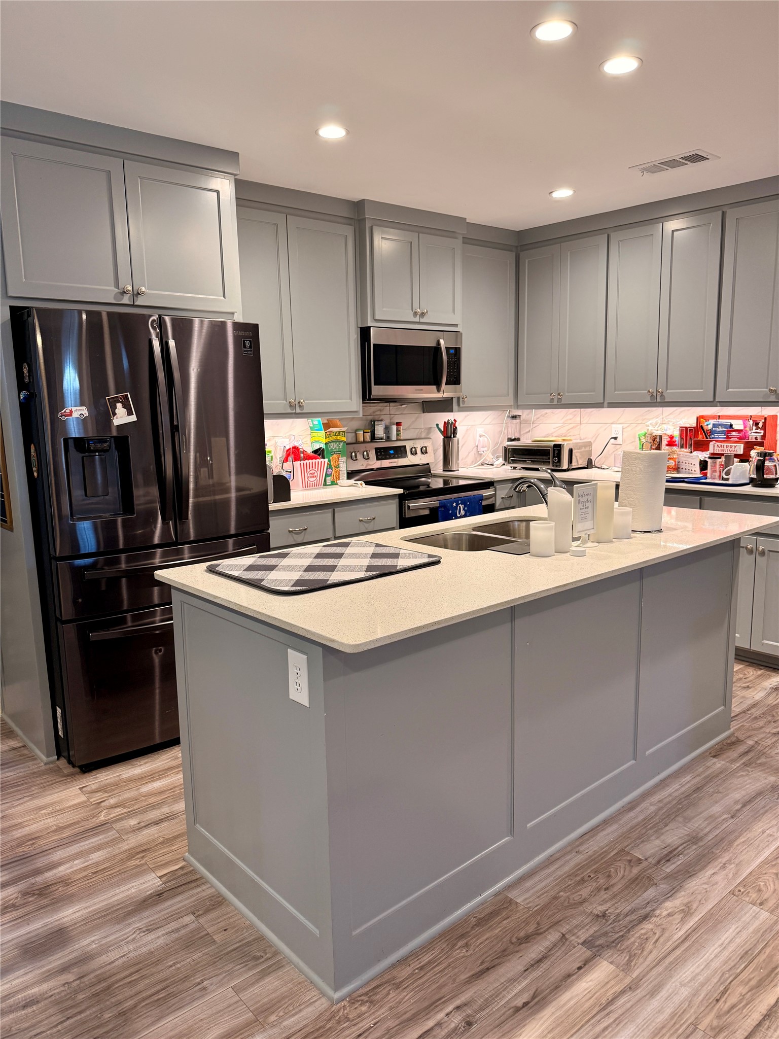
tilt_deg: -9.7
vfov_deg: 71.6
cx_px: 390
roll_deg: +0.3
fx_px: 720
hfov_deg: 56.8
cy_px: 520
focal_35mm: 24
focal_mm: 6.76
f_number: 1.78
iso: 125
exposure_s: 1/60
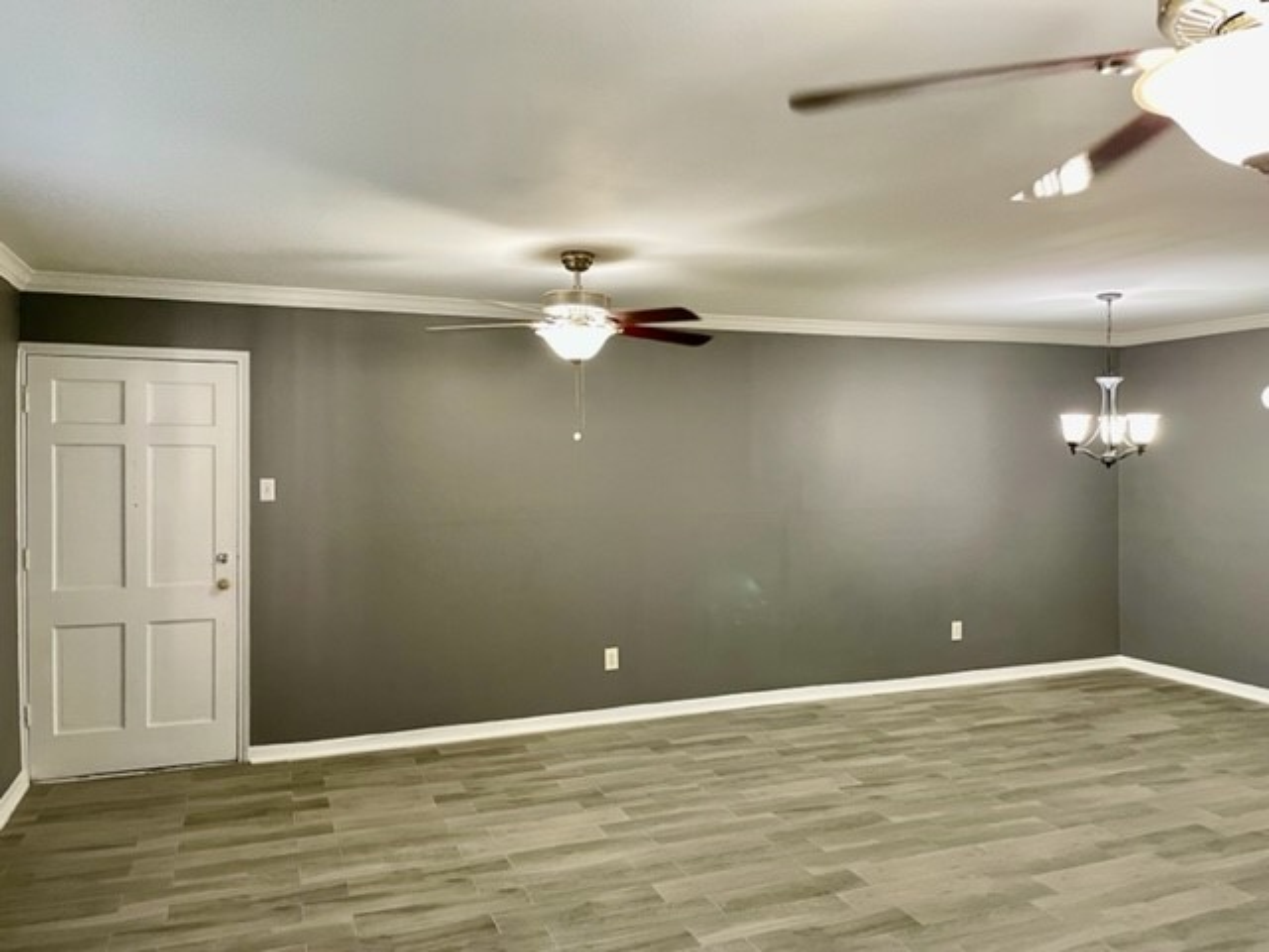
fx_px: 953
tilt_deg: -0.5
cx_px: 634
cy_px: 476
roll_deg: +0.2
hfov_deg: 67.3
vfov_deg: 53.1
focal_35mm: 26
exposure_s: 1/60
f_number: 1.6
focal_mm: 4.2
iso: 200
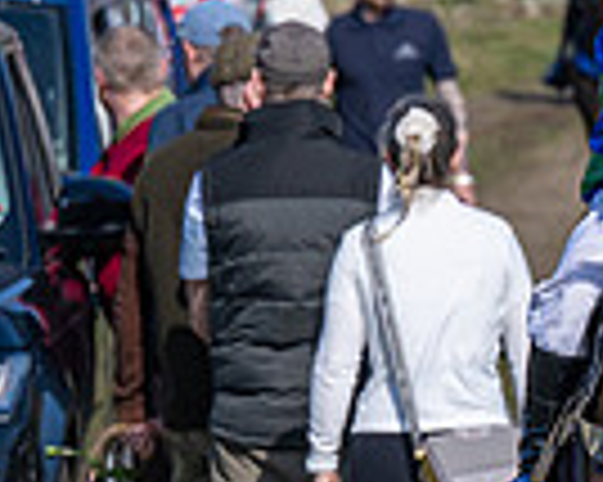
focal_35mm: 993
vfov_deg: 1.6
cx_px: 1031
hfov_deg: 1.9
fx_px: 17709
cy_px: 392
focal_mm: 140
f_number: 5
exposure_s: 1/2000
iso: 200
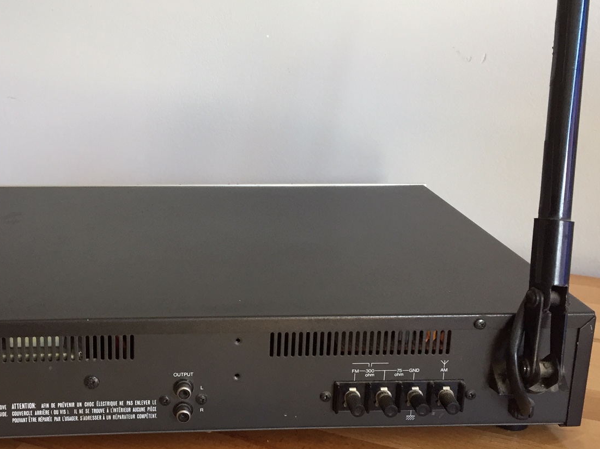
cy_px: 183
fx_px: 745
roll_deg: -1.5
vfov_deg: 33.5
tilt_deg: -13.6
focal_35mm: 43
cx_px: 219
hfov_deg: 43.5
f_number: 2.2
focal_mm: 4.15
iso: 100
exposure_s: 1/33
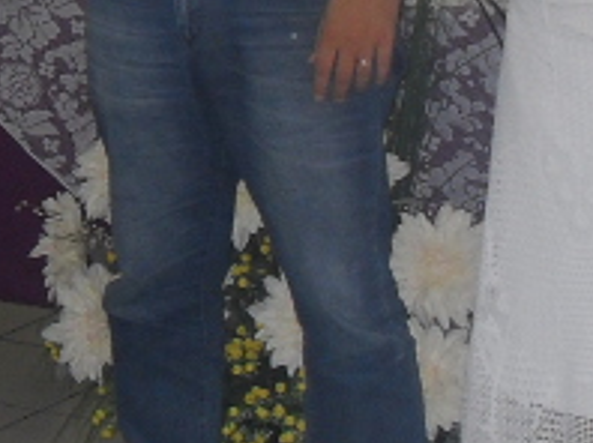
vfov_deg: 8.3
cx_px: 635
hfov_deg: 11.1
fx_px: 3011
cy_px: -156
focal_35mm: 176
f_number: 2.8
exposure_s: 1/45
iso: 120
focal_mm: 6.3
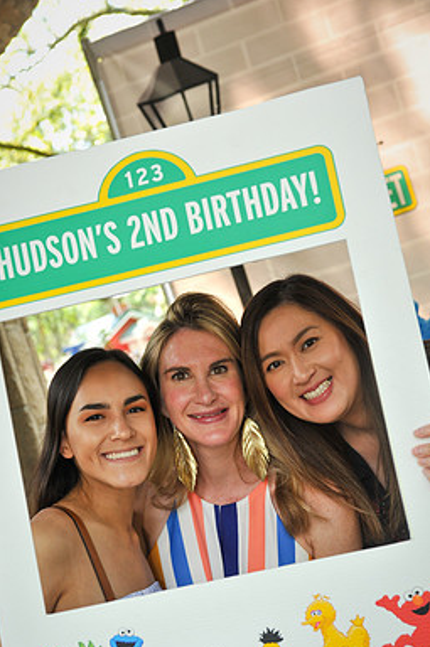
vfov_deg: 32.9
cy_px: 376
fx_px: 1096
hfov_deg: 22.2
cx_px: 208
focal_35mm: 61
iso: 640
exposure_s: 1/160
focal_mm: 52
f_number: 5.6
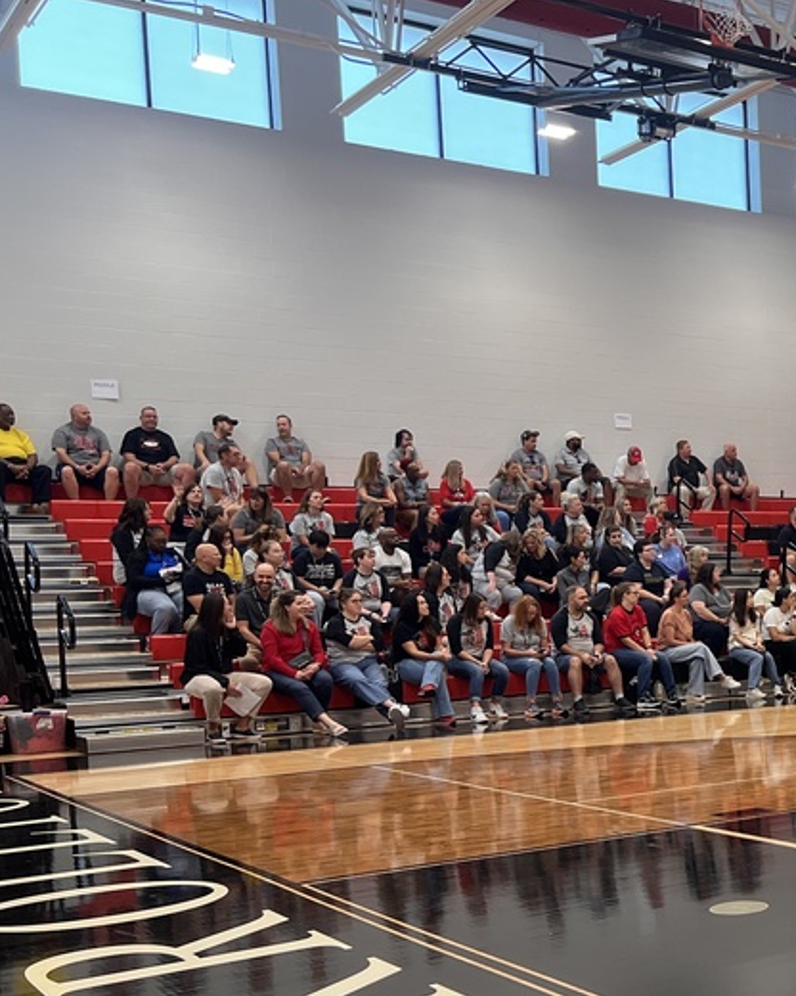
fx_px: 1472
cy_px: 690
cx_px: 911
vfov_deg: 36.8
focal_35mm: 50
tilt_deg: -4.1
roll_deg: +1.9
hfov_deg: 27.3
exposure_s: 1/120
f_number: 1.5
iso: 125
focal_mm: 5.7
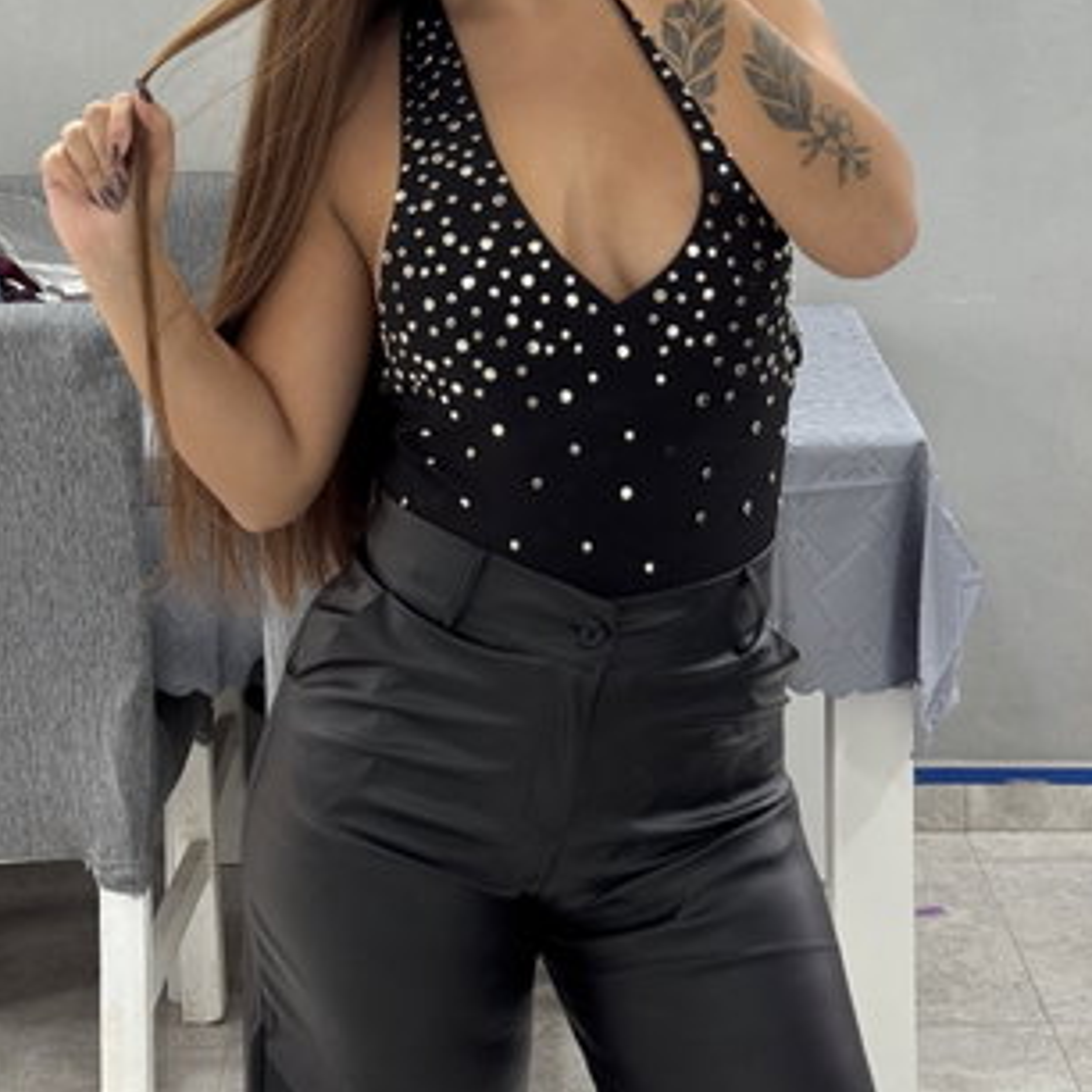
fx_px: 2641
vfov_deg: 23.0
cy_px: 198
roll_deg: +0.5
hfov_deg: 23.3
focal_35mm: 74
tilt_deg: -13.1
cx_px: 625
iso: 80
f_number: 1.78
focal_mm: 6.76
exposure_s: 1/50
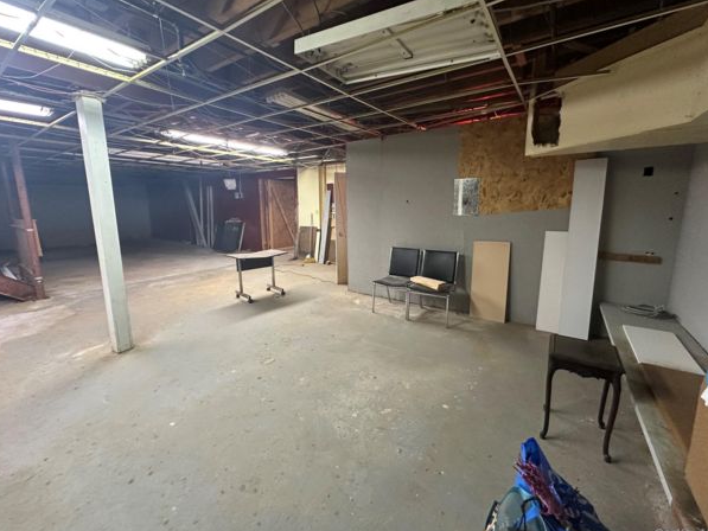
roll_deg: +0.3
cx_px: 350
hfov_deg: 98.2
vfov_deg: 81.7
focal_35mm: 15
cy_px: 257
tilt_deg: -8.9
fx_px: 307
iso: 400
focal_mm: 2.22
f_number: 2.2
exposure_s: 1/60
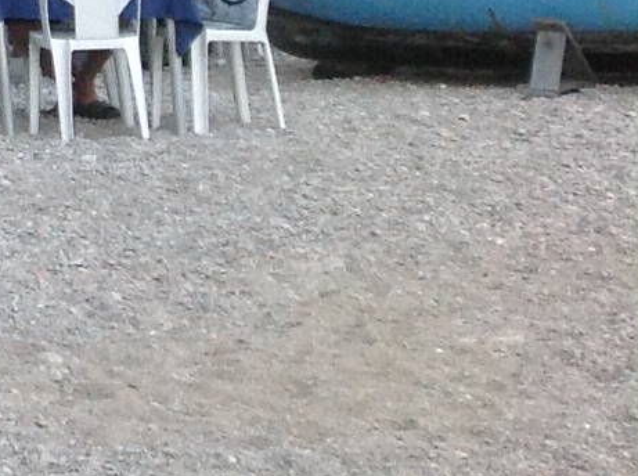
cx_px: -1143
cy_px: -747
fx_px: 3624
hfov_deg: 8.7
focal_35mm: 197
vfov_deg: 7.0
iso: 64
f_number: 2.4
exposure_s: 1/60
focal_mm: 4.28
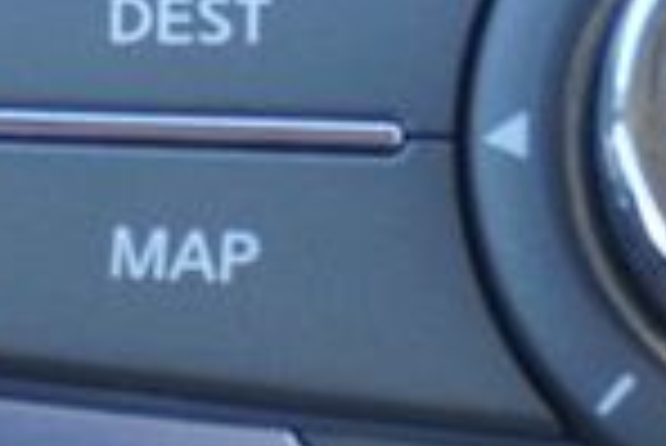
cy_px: -635
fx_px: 5582
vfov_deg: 4.5
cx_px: 662
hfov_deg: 6.8
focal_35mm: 301
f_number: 4.5
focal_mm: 29
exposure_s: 1/60
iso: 320
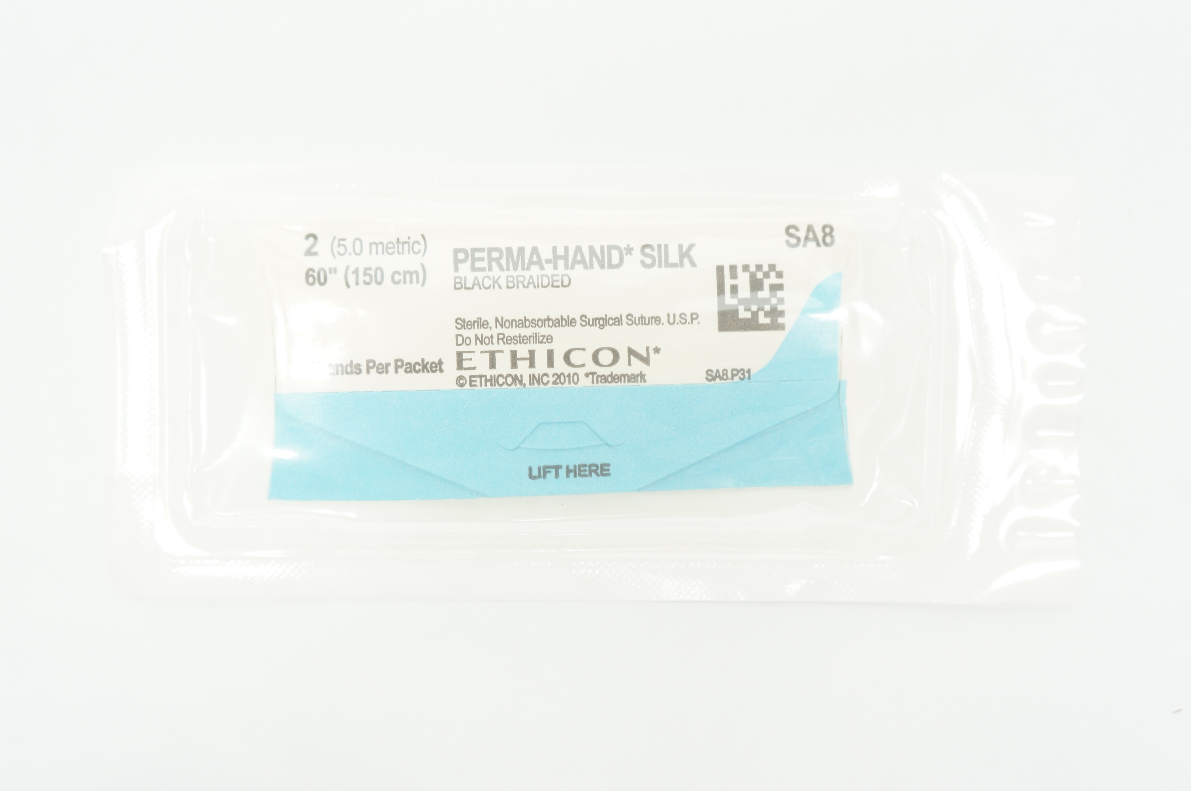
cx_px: 596
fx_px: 1239
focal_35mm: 38
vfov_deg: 35.4
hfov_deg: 51.3
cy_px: 396
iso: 400
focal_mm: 25
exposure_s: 1/60
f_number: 4.5
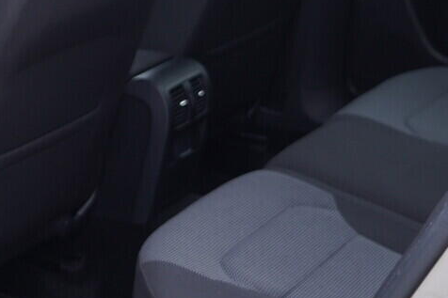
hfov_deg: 18.5
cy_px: 101
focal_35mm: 109
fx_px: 1356
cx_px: 56
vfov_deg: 12.5
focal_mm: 24
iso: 160
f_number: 2.8
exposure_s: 1/40
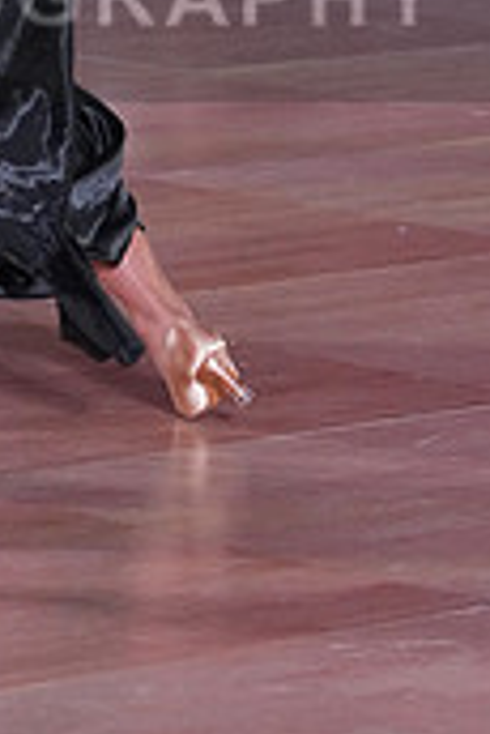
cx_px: -83
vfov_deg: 6.5
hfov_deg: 4.3
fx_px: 6459
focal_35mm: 317
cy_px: -38
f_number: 5
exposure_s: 1/250
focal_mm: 94
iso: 3200
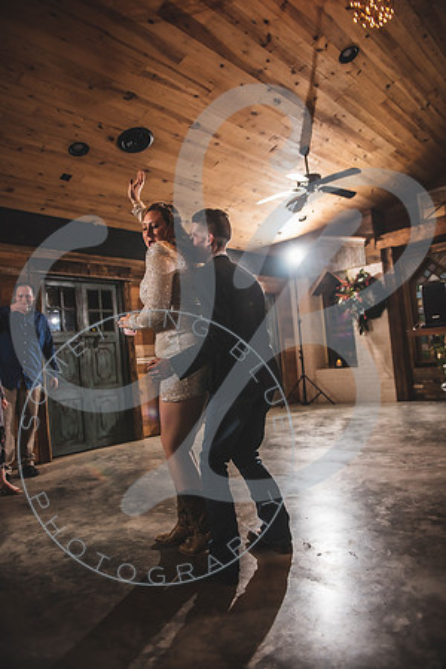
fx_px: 446
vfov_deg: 73.7
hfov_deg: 53.1
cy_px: 334
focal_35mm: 24
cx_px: 223
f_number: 2.8
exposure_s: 1/160
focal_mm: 24
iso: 800
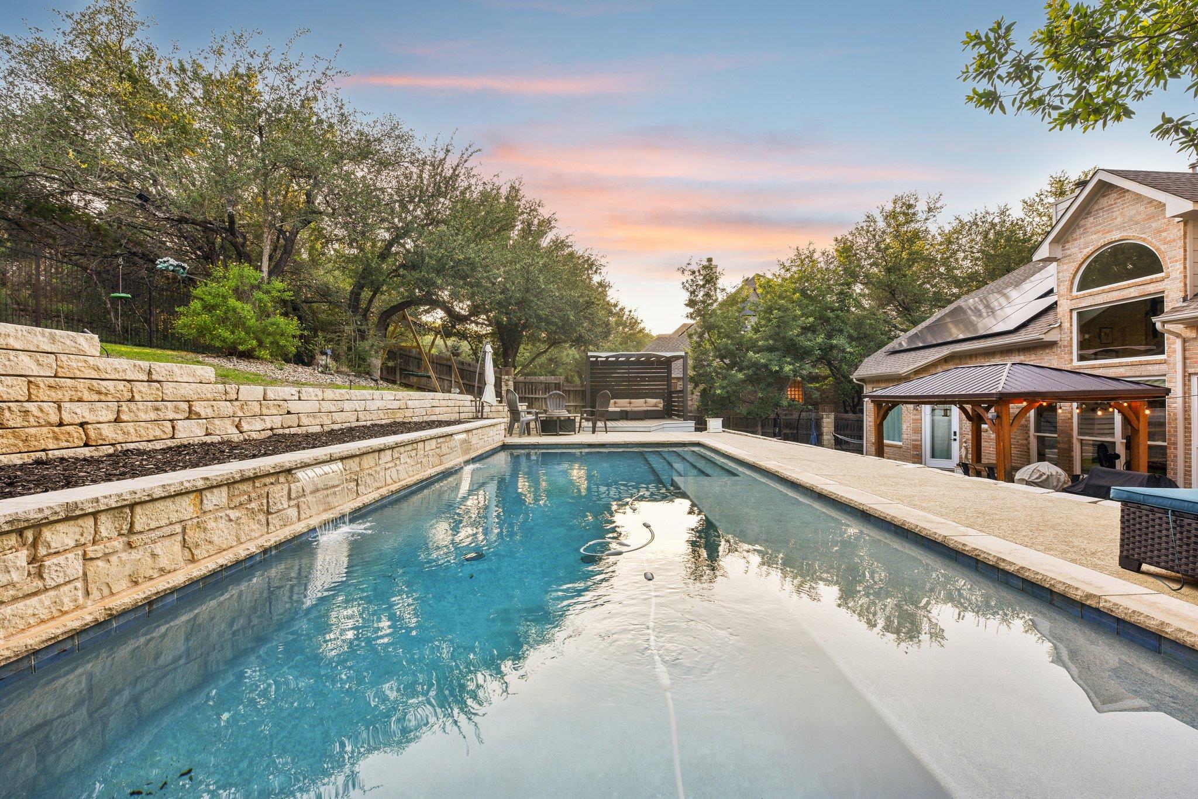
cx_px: 599
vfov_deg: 81.2
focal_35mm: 14
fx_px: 466
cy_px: 400
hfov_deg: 104.3
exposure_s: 1/50
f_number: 8
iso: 100
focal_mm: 14
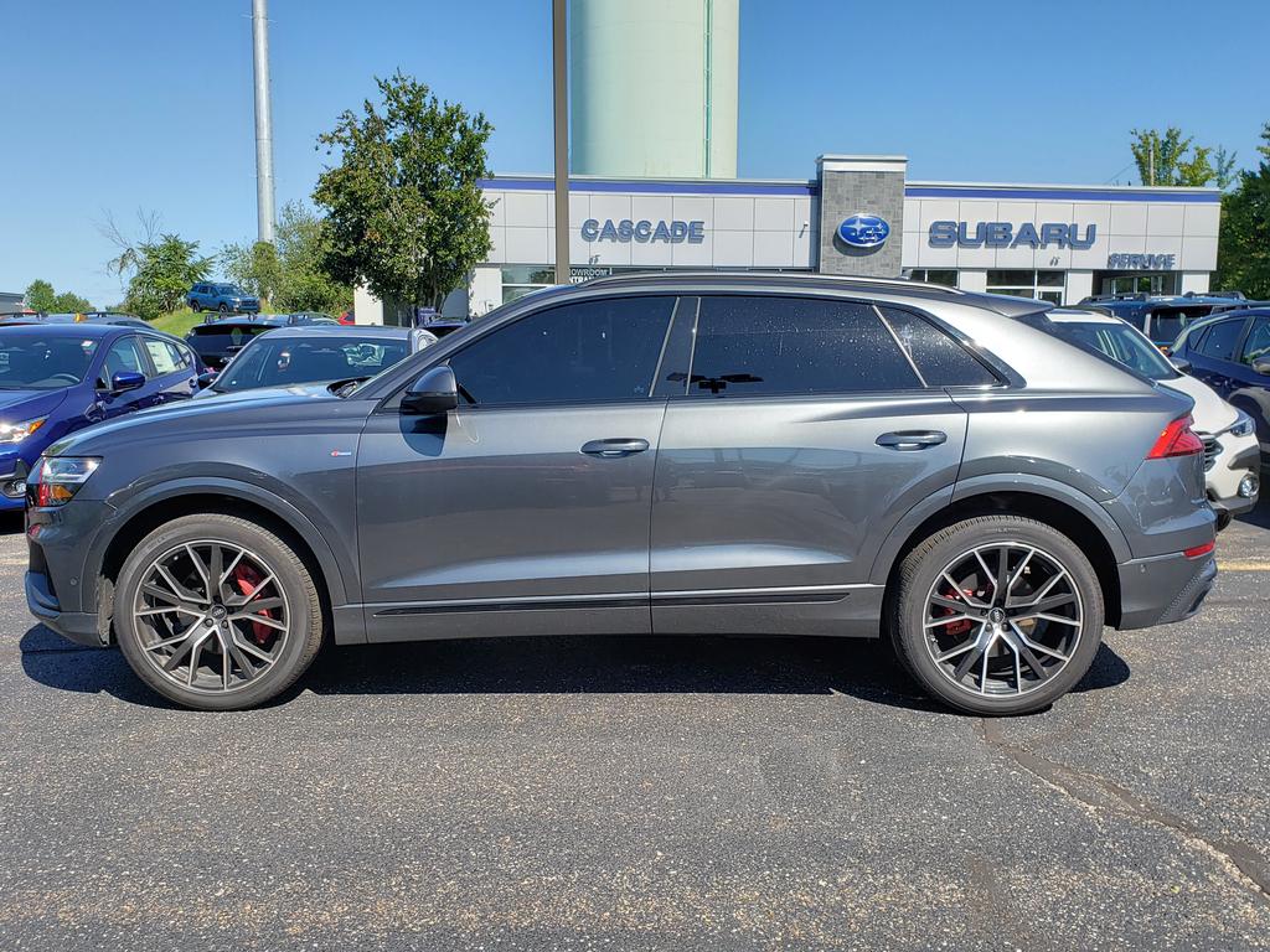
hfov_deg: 67.3
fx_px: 954
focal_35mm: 26
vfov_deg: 53.1
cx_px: 635
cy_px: 476
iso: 50
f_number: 2.4
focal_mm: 4.3
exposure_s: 1/1087
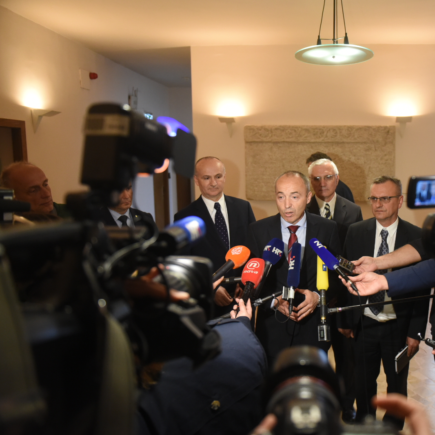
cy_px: 218
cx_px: 323
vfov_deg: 52.5
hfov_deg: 50.5
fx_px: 441
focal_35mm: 31
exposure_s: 1/320
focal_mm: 24
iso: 3200
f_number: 2.8
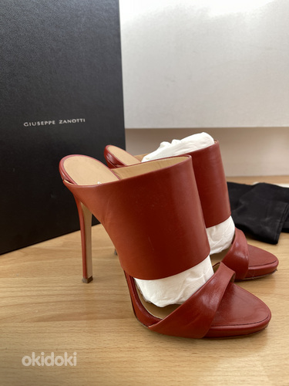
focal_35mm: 25
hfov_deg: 54.9
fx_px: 278
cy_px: 193
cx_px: 144
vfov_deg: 69.4
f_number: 1.6
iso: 50
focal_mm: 5.1
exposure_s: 1/121
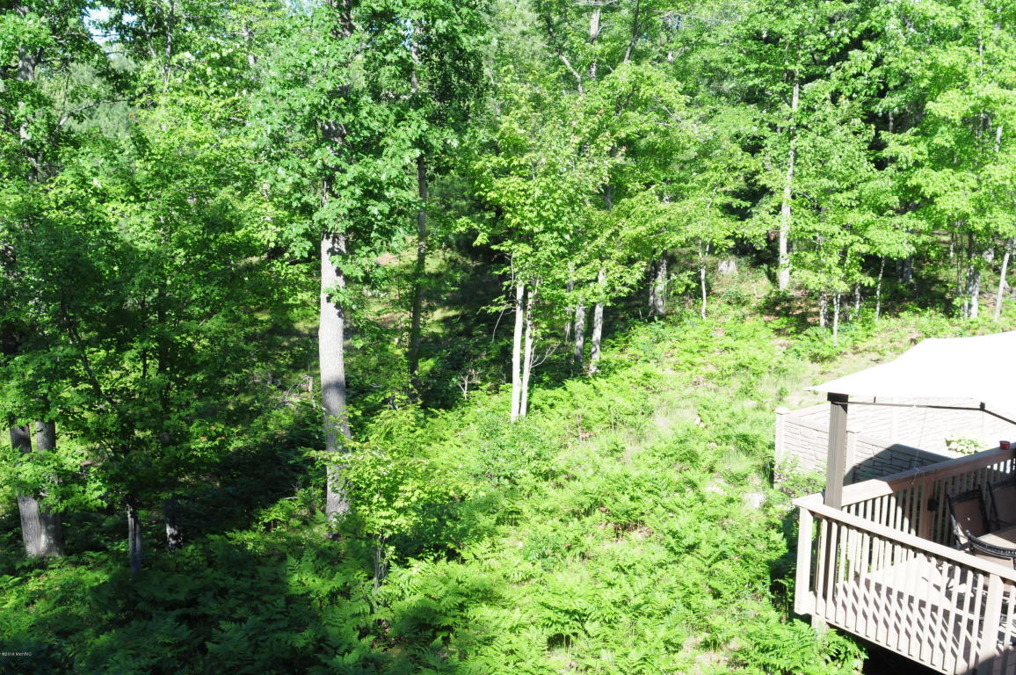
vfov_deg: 31.8
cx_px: 508
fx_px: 1184
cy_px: 338
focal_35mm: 42
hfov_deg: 46.4
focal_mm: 28
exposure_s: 1/400
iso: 800
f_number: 10
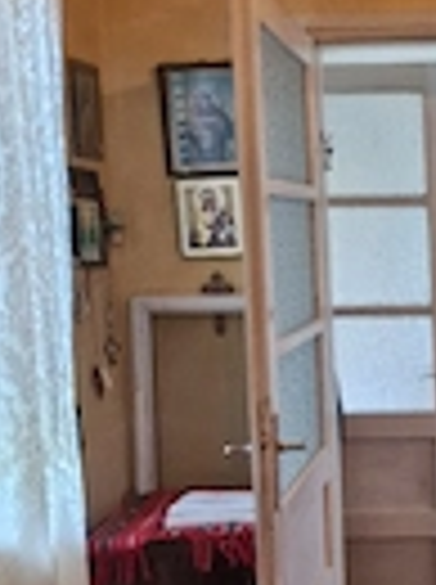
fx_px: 1196
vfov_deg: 27.4
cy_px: 342
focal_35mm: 71
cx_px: 512
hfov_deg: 19.5
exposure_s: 1/100
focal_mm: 6.4
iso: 400
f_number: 1.8
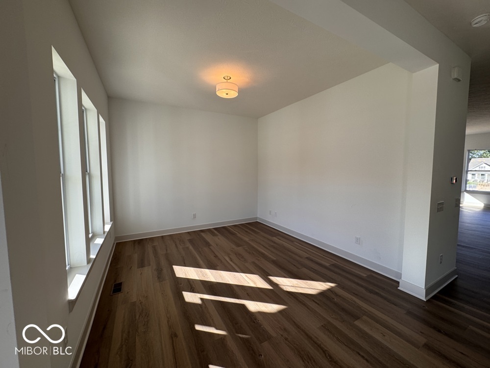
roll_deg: -1.5
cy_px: 184
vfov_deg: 85.7
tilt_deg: -2.3
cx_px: 245
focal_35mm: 14
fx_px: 198
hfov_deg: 102.1
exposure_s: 1/185
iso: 40
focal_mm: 2.22
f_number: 2.2
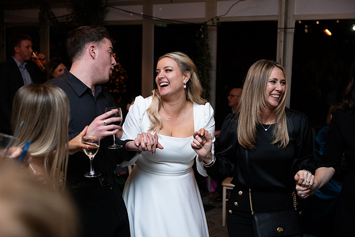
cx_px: 178
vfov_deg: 23.4
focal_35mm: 58
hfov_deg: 34.5
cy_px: 118
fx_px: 572
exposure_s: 1/160
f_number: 3.5
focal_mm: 58
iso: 800
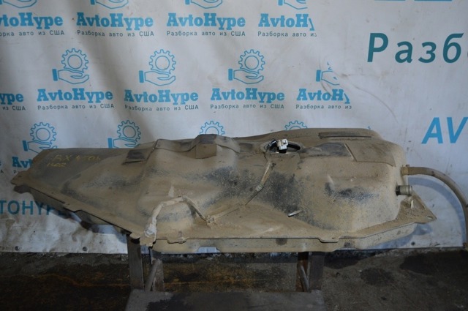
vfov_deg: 36.8
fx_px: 467
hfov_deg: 53.2
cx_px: 234
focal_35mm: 36
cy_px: 156
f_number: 4
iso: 720
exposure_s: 1/60
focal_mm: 24
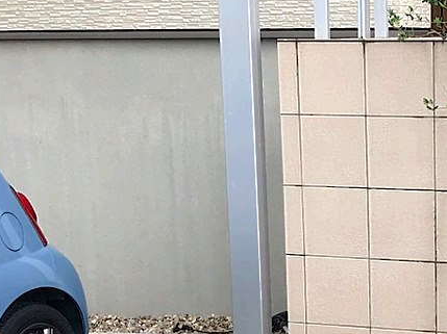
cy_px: 304
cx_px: 455
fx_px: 1264
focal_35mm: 98
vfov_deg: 14.9
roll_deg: +0.3
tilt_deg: -11.5
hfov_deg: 19.4
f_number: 1.8
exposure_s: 1/600
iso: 20
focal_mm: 3.99
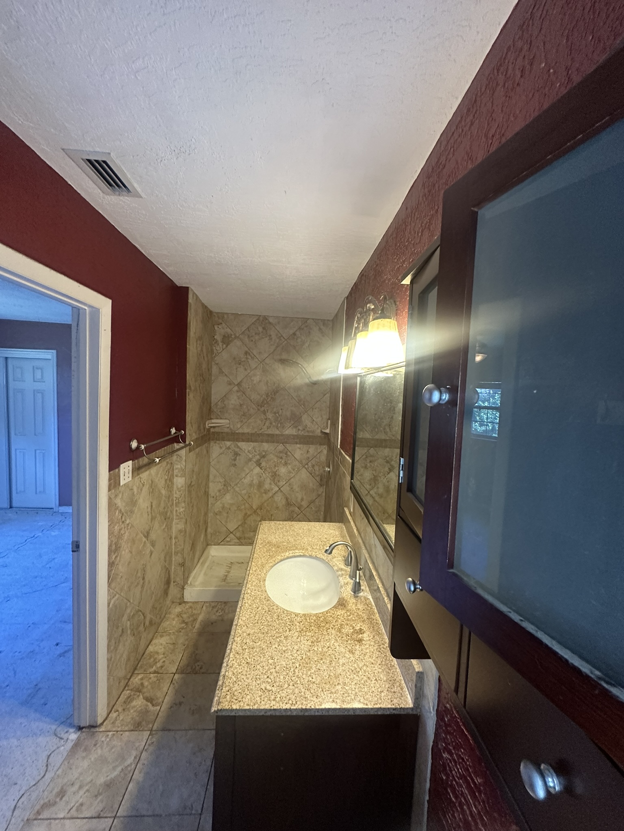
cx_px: 312
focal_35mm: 14
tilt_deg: -4.5
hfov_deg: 85.7
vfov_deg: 102.1
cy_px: 416
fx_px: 336
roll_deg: -4.3
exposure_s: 1/60
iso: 320
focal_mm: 2.22
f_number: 2.2
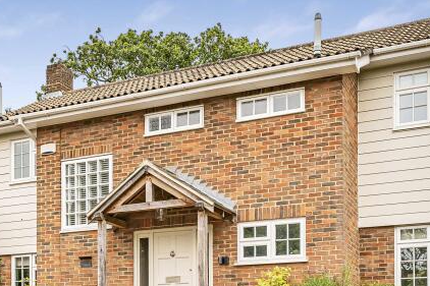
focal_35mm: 53
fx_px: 635
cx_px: 117
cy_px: 281
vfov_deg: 24.3
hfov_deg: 36.7
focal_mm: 21.9
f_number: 8
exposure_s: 1/500
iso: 320
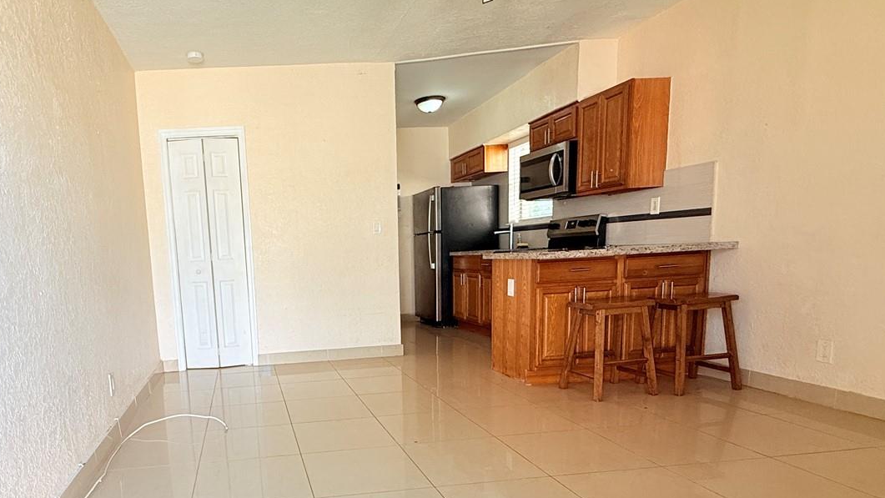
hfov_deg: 76.2
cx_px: 294
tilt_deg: -7.7
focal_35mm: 23
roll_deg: +3.4
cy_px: 336
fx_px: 540
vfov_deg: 48.6
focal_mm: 2.22
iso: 125
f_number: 2.2
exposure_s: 1/120
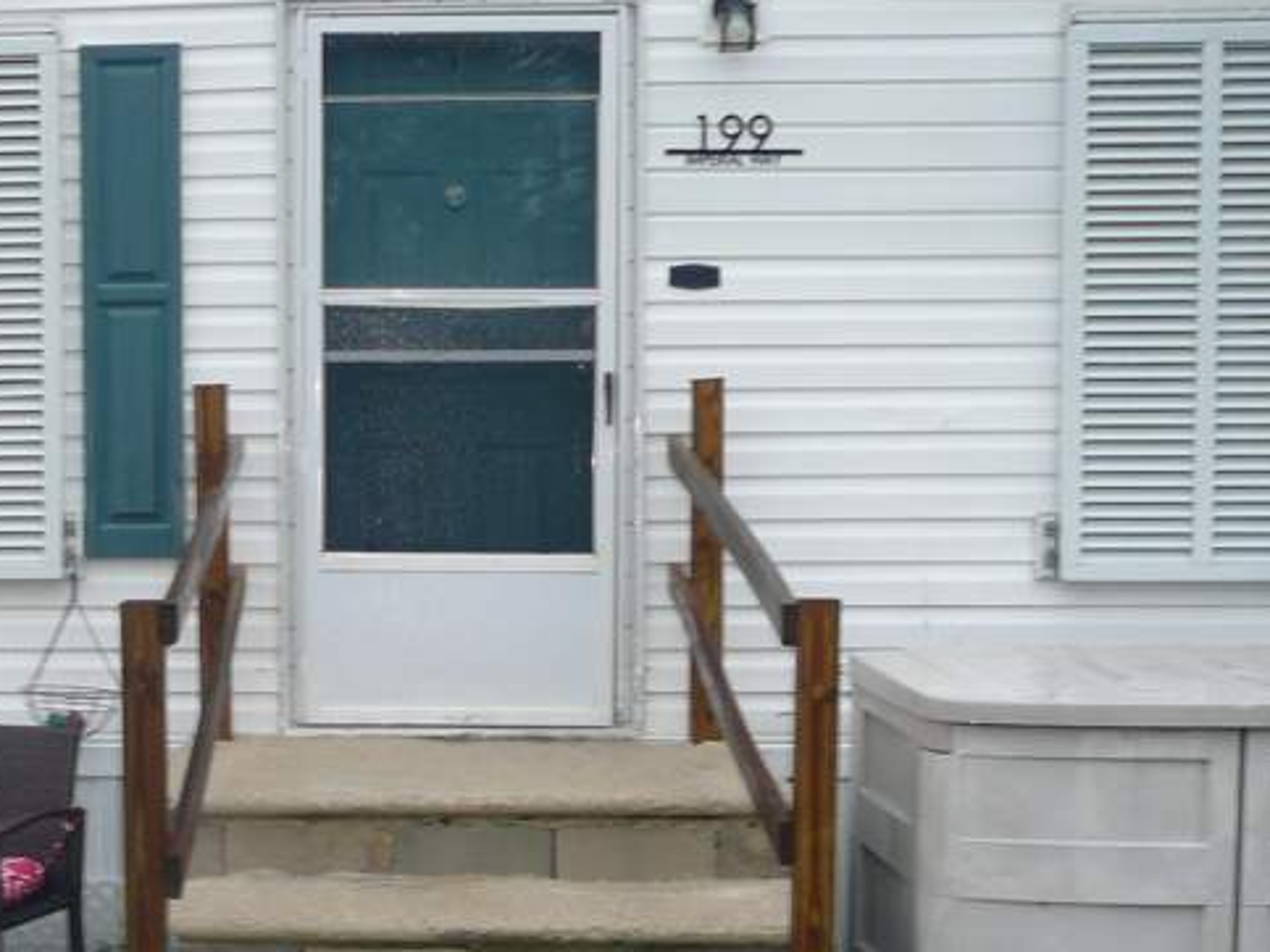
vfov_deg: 25.1
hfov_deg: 32.2
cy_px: 610
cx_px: 234
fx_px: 2127
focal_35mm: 58
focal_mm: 5.2
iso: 100
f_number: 2.8
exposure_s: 1/40
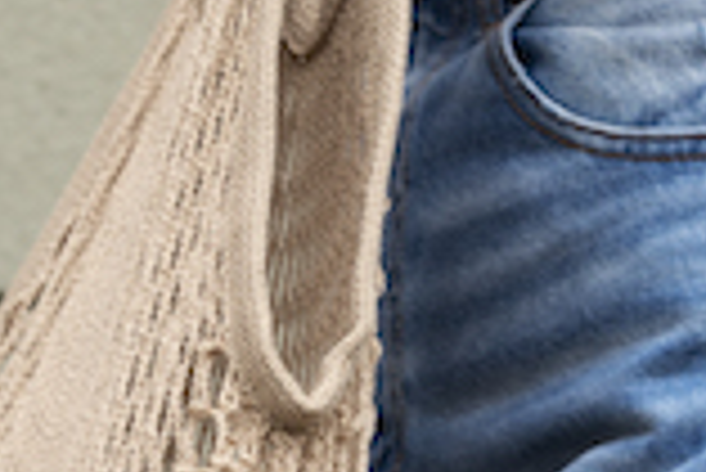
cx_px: 517
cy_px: 596
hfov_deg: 11.5
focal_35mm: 178
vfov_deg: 7.7
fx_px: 3494
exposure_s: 1/320
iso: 160
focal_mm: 35
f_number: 4.5
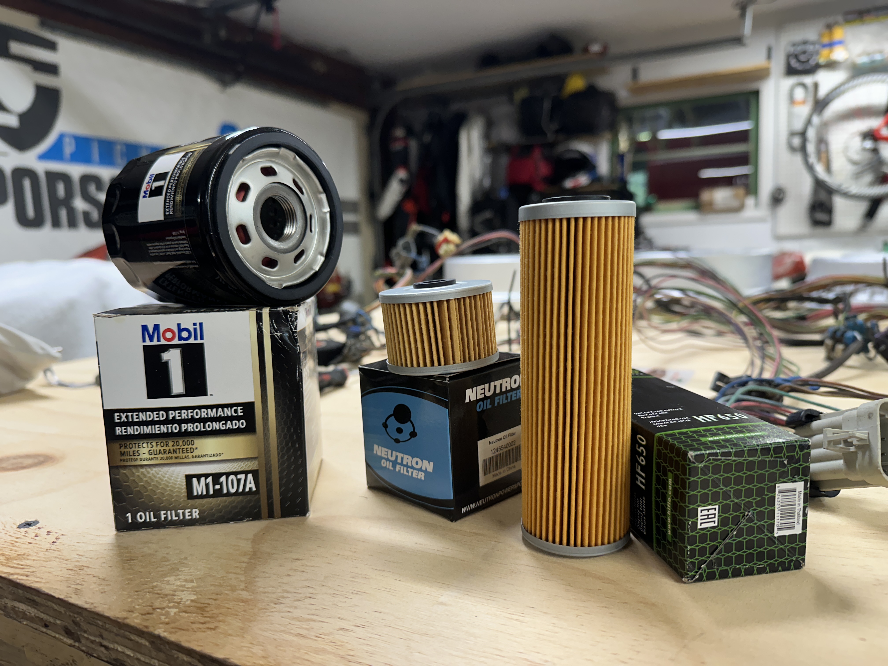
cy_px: 333
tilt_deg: -7.3
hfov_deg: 71.6
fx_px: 616
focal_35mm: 24
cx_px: 444
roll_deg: +2.0
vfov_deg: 56.8
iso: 200
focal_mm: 6.86
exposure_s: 1/120
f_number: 1.78
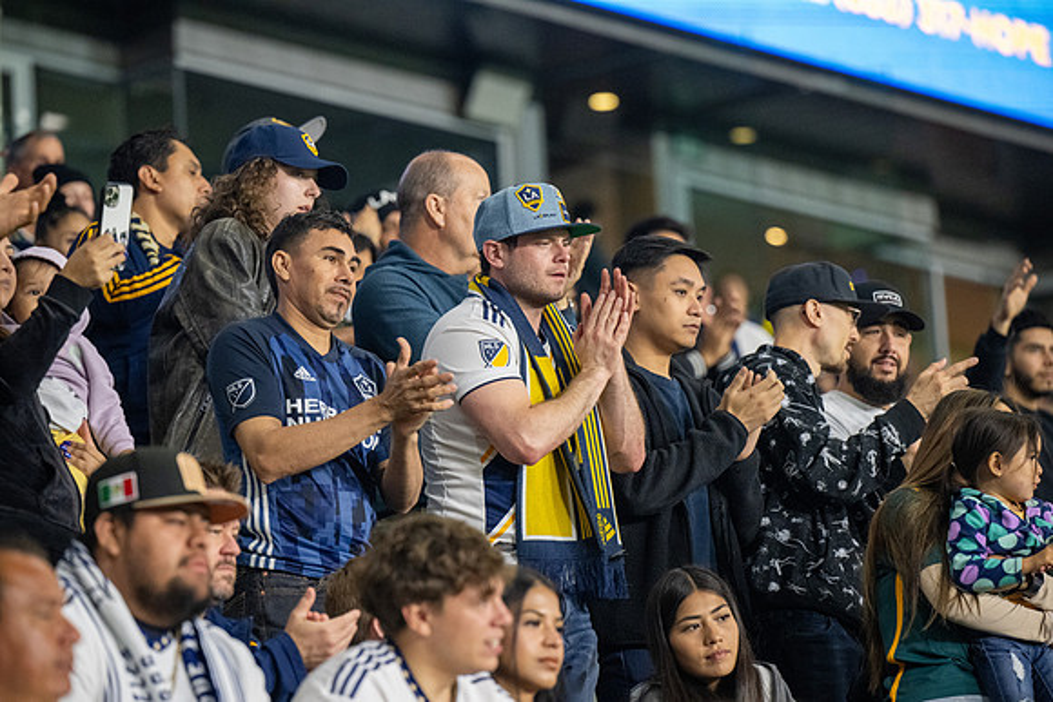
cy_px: 351
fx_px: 5851
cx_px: 526
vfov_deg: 6.9
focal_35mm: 200
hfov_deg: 10.3
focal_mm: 200
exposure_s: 1/400
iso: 5000
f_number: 4
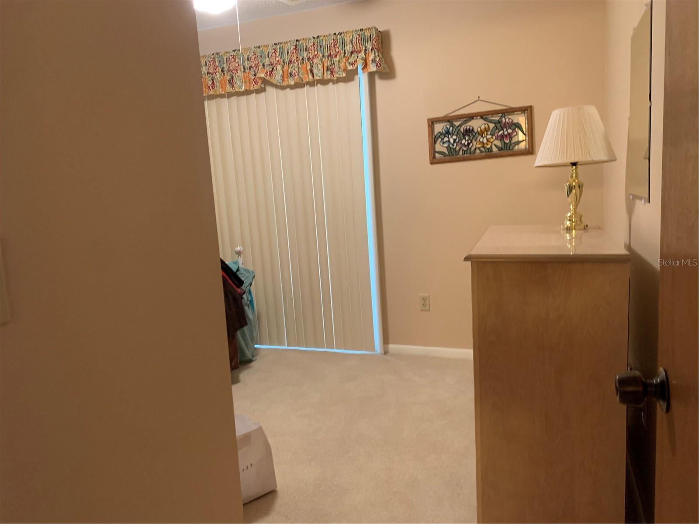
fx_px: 525
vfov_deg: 53.1
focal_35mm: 26
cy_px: 262
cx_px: 350
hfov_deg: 67.3
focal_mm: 4.25
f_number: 1.8
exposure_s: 1/40
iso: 250
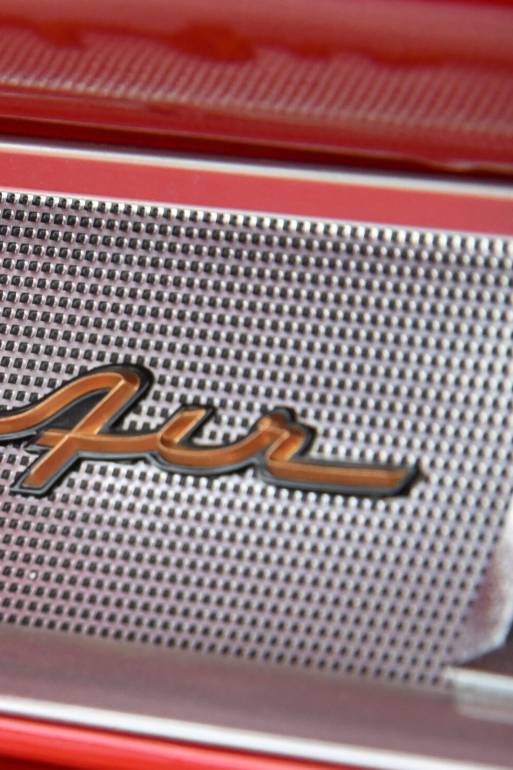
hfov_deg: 4.2
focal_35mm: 324
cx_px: -19
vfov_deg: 6.4
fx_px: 6925
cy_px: 426
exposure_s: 1/125
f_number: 5.6
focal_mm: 124
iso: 2000
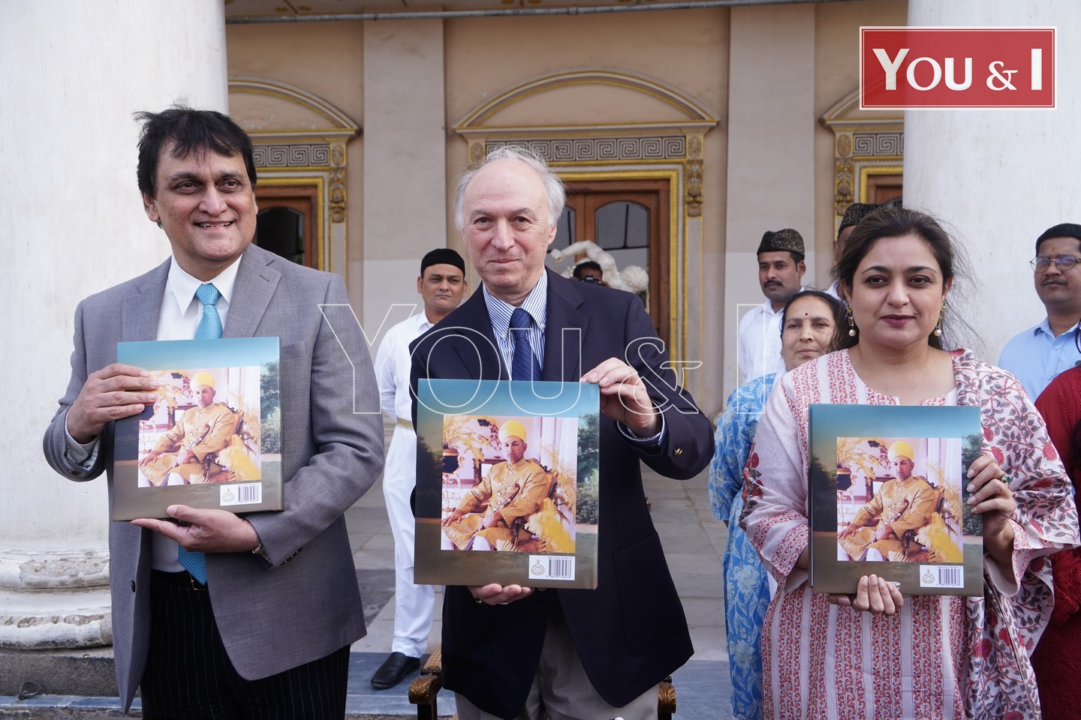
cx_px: 540
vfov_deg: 45.0
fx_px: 871
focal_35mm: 29
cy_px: 360
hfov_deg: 63.7
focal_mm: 29
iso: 500
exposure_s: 1/320
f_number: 6.3
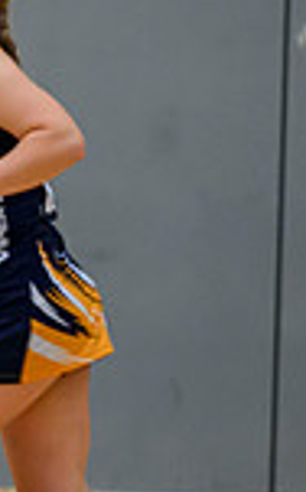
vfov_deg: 2.2
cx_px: -542
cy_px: 144
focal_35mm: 940
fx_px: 12579
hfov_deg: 1.4
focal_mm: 200
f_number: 2.8
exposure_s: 1/800
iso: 3200
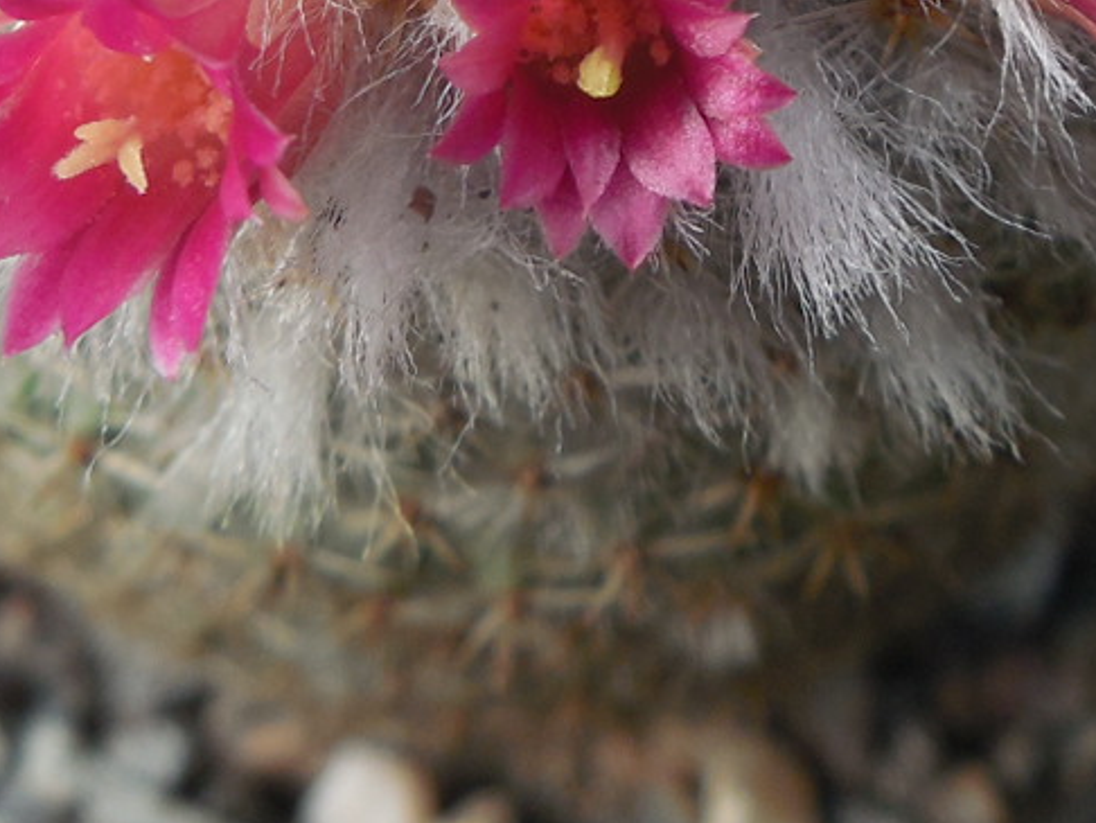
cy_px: -399
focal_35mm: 102
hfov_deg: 19.2
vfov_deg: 13.7
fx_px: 3231
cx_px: 600
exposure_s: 1/200
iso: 125
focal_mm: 5.6
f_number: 3.6
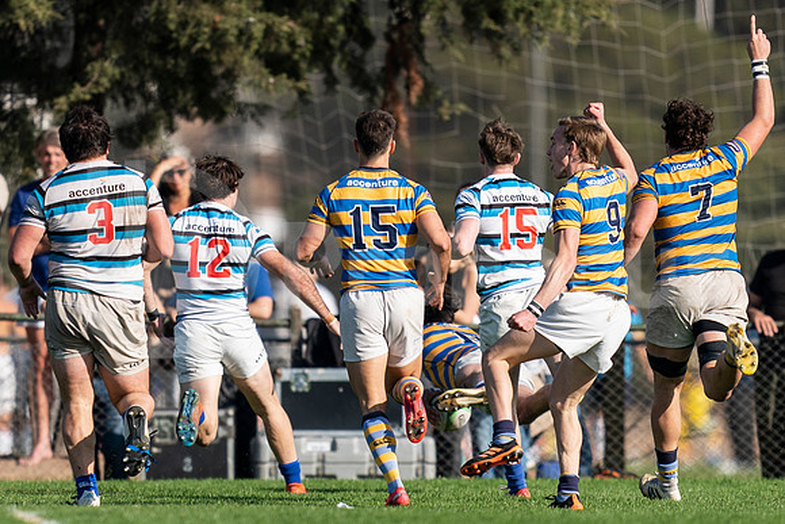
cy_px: 414
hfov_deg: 1.9
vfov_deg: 1.3
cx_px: 243
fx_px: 23451
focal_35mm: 1075
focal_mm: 400
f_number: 2.8
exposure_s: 1/1250
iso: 100
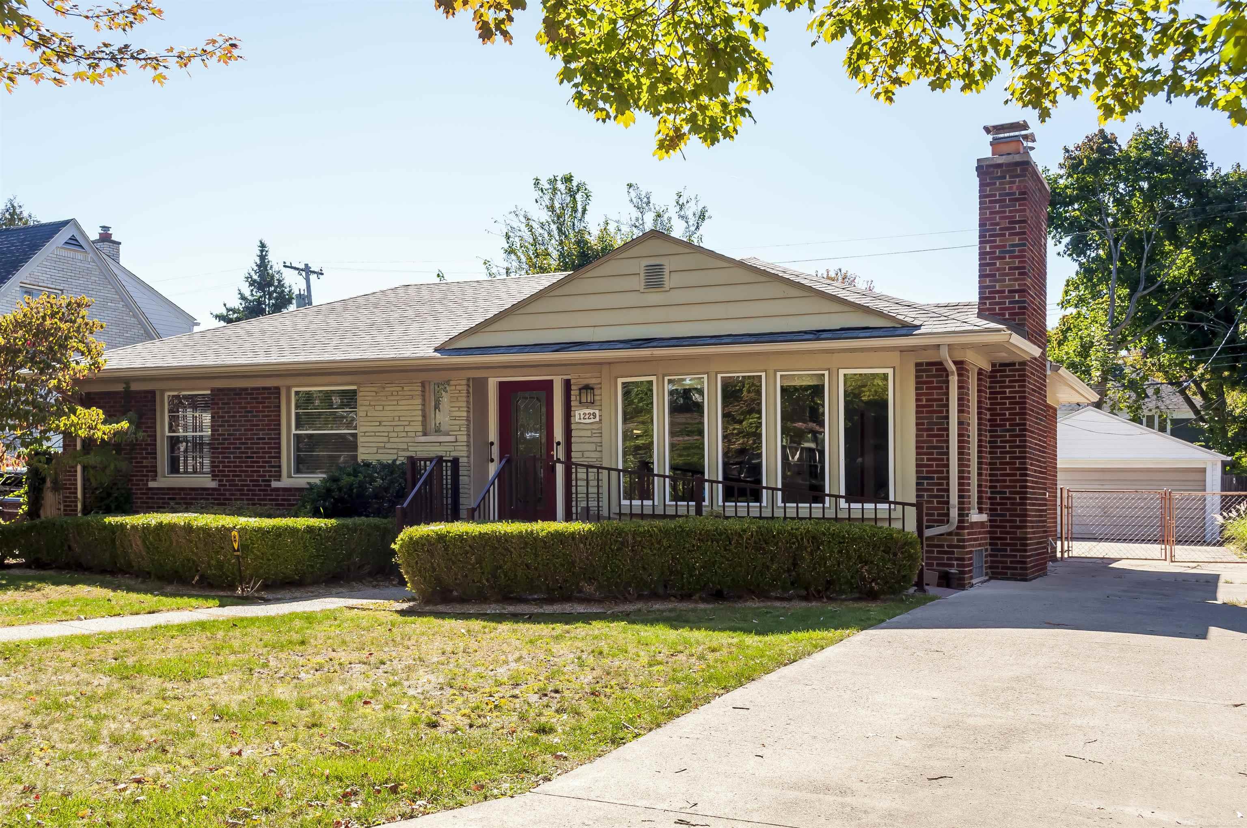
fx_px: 1245
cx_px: 624
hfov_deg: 53.2
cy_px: 414
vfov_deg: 36.8
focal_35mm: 36
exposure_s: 1/160
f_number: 8
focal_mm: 24
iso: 200
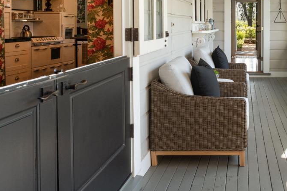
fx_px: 299
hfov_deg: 47.2
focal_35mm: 38
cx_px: 246
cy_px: 25
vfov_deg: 33.8
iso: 1600
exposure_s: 1/60
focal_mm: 16.7
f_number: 8
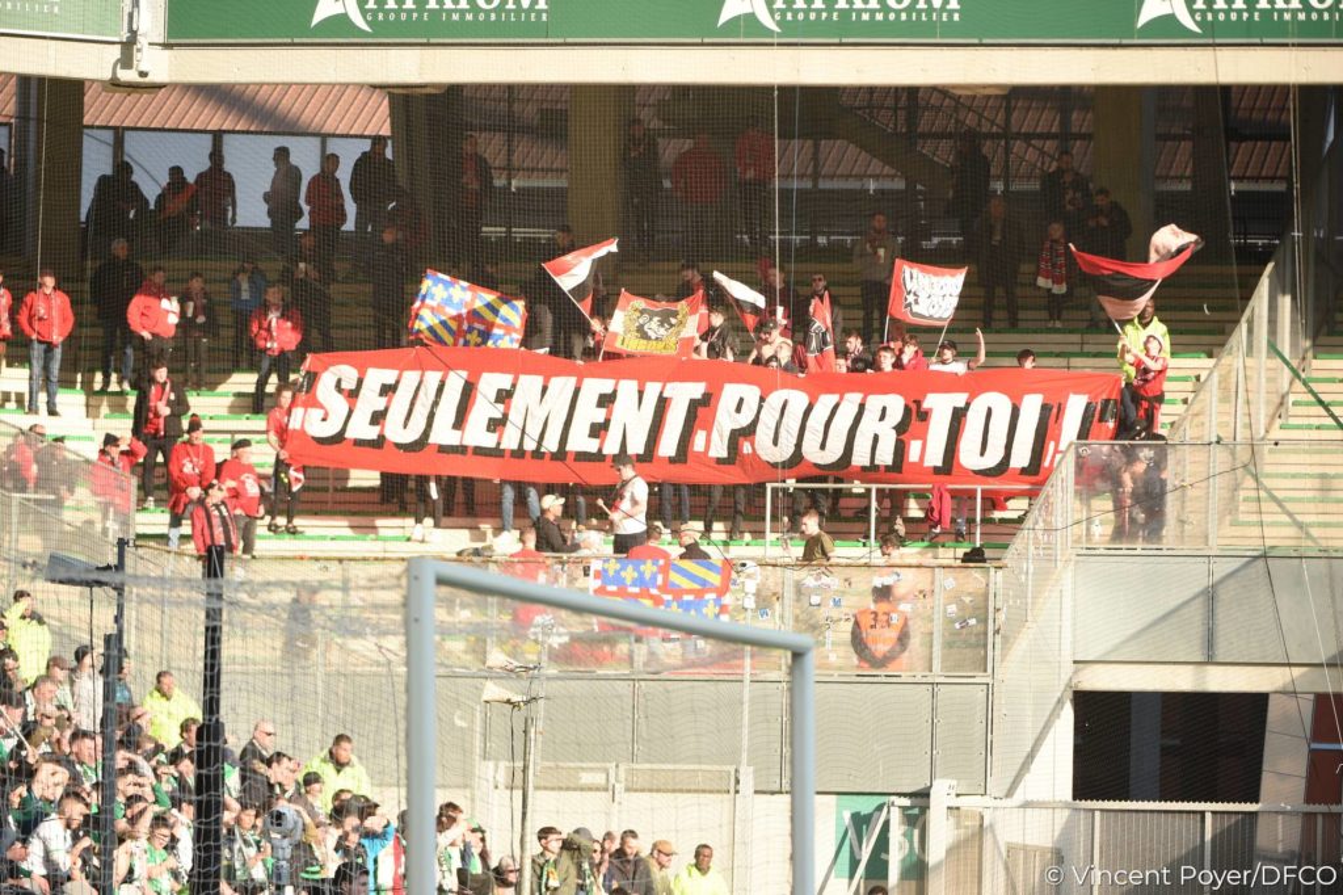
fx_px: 8950
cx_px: 672
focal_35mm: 240
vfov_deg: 5.7
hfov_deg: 8.6
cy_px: 448
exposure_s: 1/2500
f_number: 4
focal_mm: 240
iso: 1250
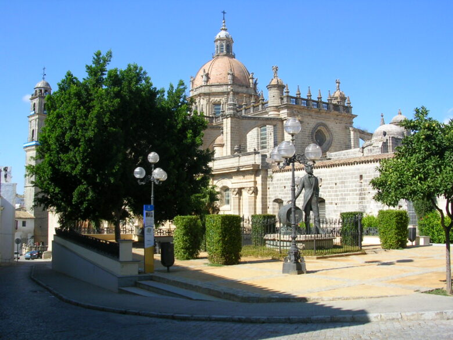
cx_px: 226
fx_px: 497
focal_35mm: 38
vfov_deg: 37.7
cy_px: 170
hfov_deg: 49.0
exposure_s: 1/240
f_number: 5.6
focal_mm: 5.8
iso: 50
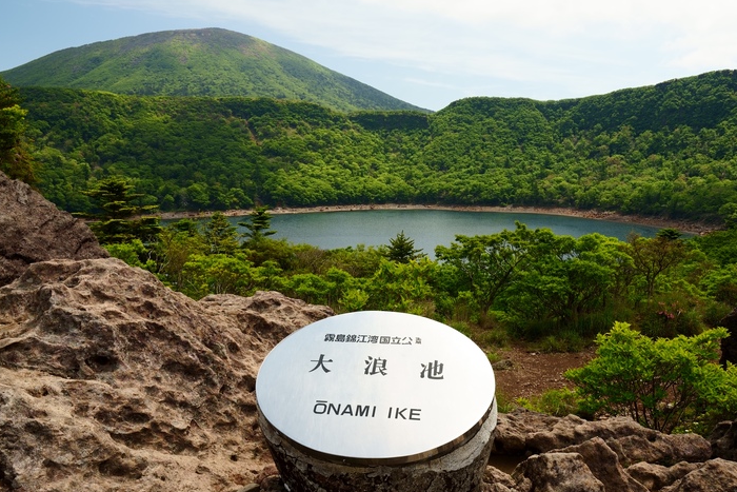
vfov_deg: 41.1
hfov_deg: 58.6
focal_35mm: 32
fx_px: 655
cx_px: 405
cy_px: 244
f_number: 11
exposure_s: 1/30
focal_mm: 28
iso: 125
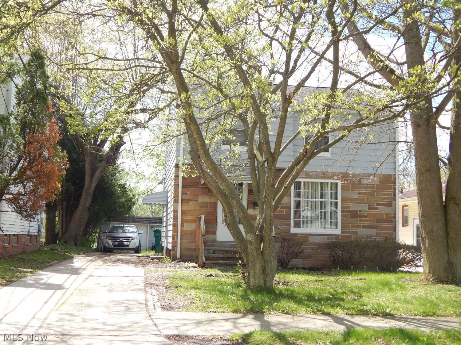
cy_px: 172
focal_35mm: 43
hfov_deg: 43.9
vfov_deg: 33.6
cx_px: 230
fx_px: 573
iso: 125
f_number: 3.6
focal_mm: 7.7
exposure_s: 1/400
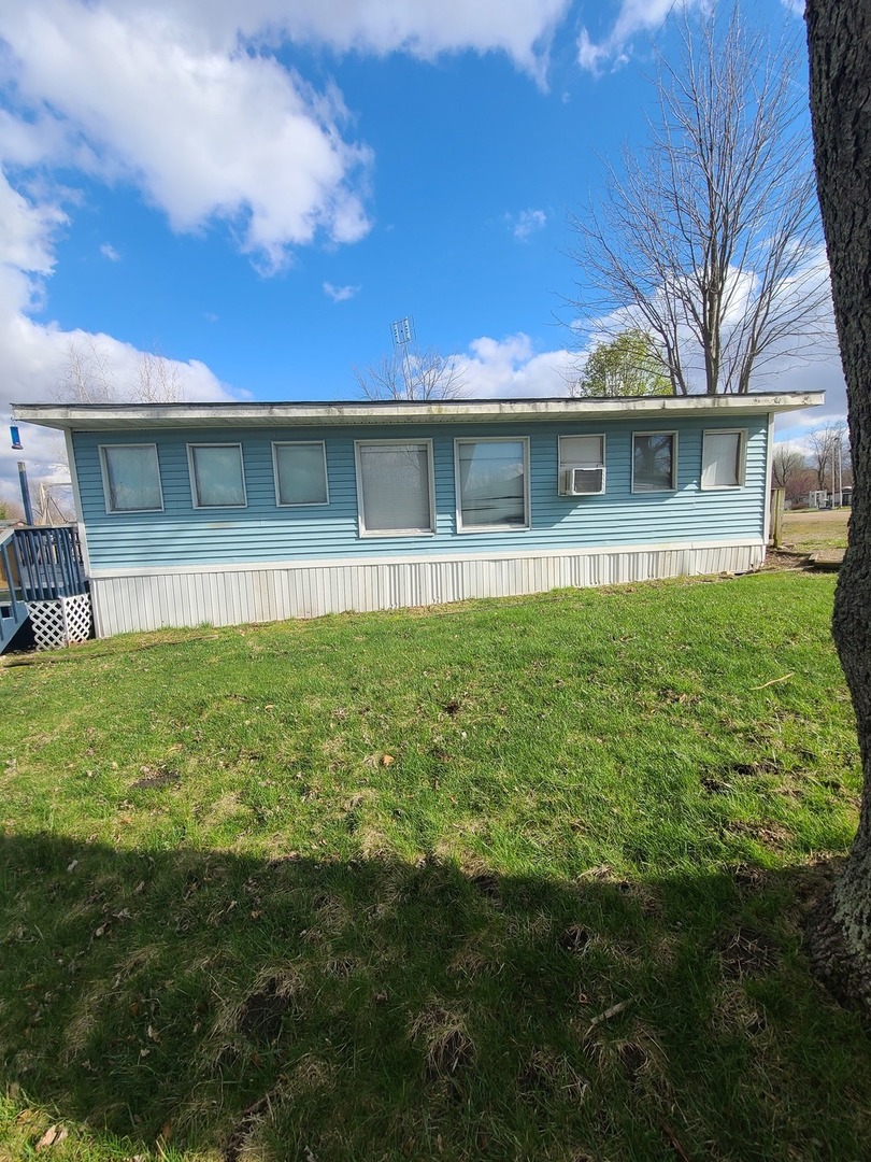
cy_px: 581
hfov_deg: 89.9
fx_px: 436
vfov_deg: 106.2
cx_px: 436
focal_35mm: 13
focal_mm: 2.2
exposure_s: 1/1493
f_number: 2.2
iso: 50
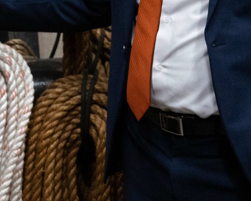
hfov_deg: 13.8
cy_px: -73
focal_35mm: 139
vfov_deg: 10.8
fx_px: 1033
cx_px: 69
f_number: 4
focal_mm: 42
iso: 8000
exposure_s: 1/250
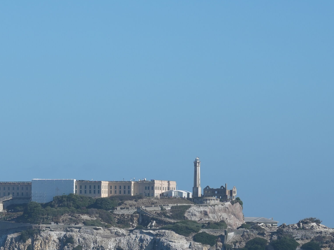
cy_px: 215
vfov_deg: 4.6
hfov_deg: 6.1
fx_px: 3117
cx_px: 38
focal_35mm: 323
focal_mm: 118
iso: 250
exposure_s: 1/2500
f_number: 4.5
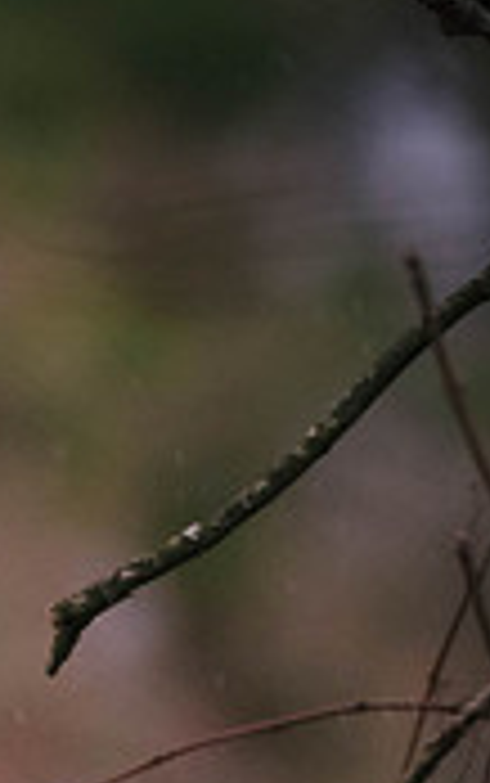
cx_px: -39
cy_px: 361
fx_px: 71567
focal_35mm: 3355
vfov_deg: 0.6
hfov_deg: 0.4
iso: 800
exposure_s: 1/640
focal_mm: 500
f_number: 5.6
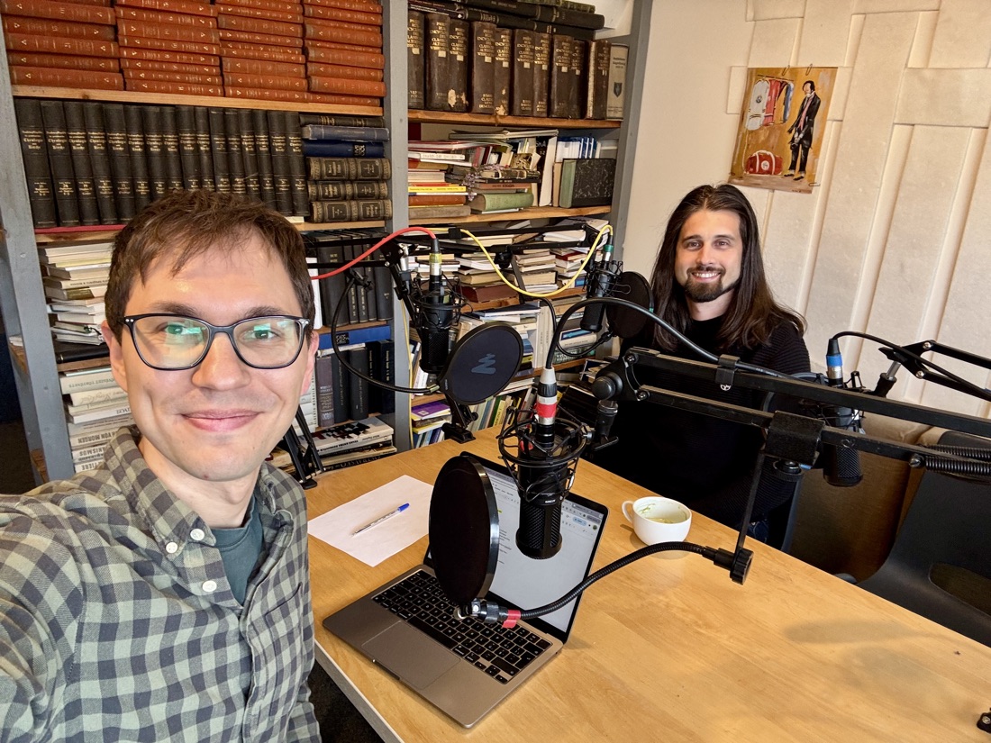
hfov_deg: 73.9
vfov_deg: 58.9
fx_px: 658
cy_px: 372
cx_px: 496
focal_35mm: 23
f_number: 1.9
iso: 80
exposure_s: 1/60
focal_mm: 2.69
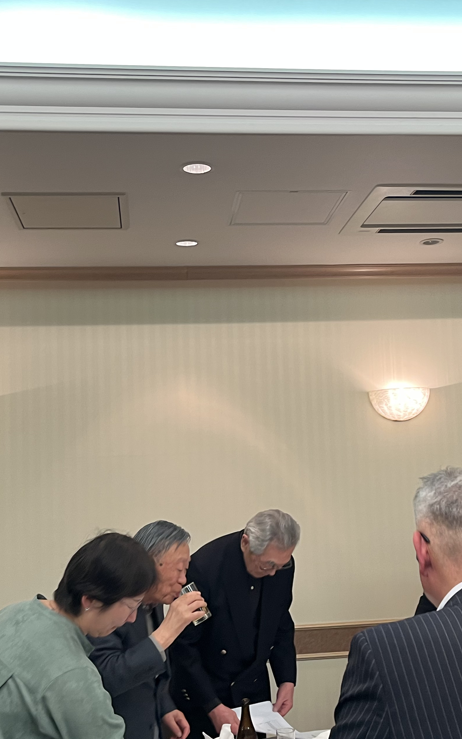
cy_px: 405
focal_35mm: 44
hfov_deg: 29.2
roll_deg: +0.5
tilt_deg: +4.9
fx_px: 886
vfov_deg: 45.2
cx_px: 247
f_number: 1.6
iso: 100
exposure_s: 1/50
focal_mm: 5.1
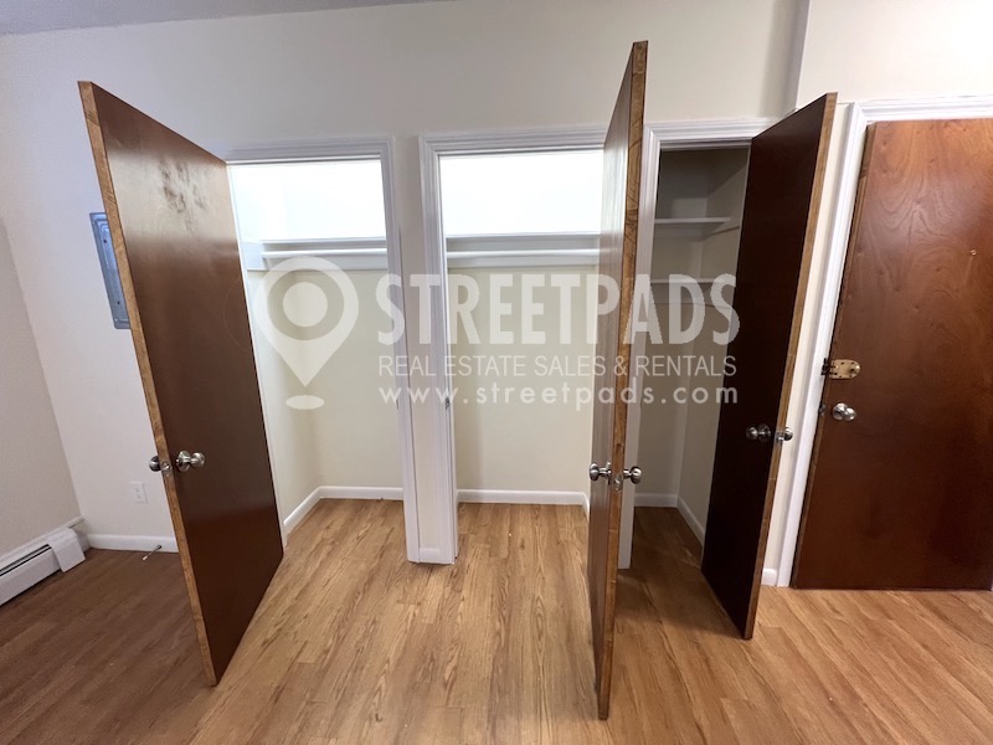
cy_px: 372
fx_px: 373
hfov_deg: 106.2
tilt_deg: -12.4
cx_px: 496
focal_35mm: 13
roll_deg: +0.0
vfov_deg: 89.9
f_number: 1.8
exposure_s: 1/60
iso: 250
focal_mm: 1.57
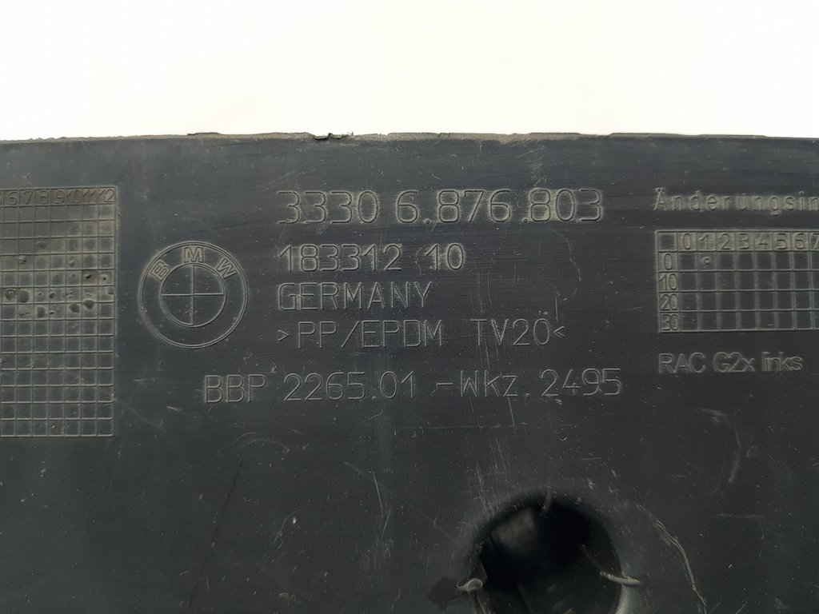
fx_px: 615
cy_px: 307
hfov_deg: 67.3
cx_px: 410
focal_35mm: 26
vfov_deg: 53.1
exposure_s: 1/100
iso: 125
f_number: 1.7
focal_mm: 4.2
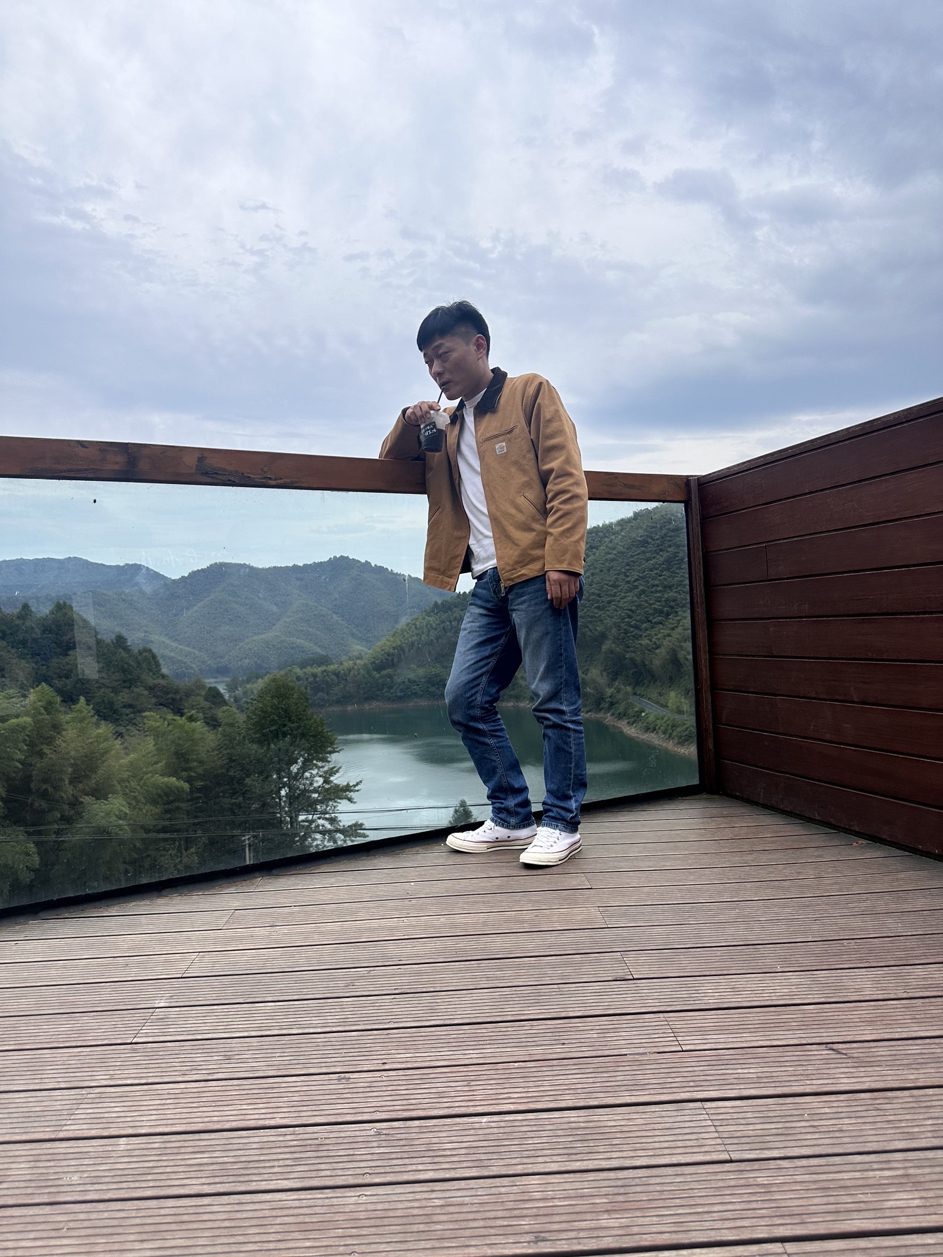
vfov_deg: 71.6
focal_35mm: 24
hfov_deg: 56.8
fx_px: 872
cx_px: 472
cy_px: 628
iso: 80
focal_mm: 6.86
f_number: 1.78
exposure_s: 1/1131
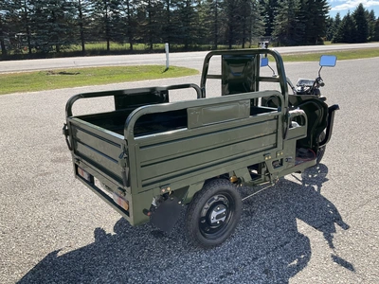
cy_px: 142
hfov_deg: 61.7
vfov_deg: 48.2
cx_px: 190
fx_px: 318
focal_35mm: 29
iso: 25
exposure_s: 1/842
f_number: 1.8
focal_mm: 3
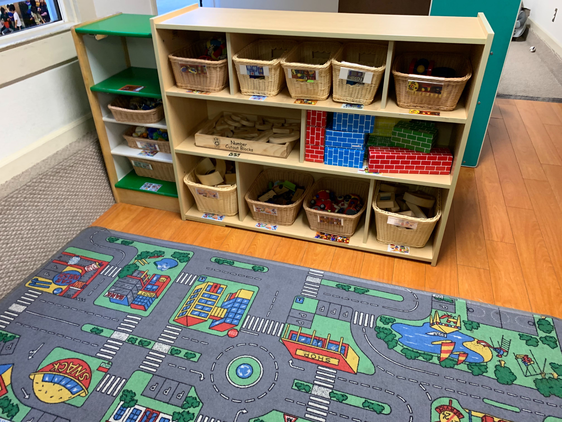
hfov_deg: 67.3
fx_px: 422
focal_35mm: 26
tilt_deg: -32.7
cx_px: 281
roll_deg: -0.4
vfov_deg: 53.1
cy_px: 211
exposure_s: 1/60
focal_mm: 4.25
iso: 250
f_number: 1.8
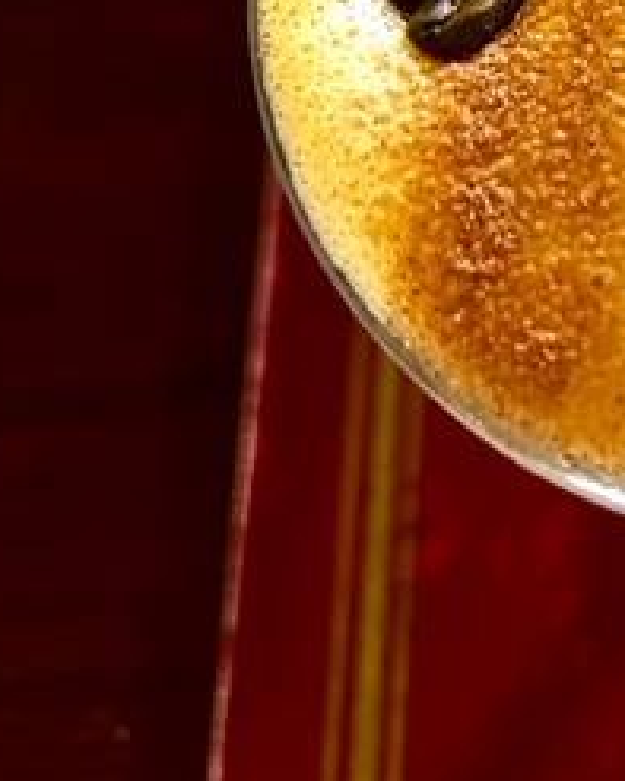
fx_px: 1525
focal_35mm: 66
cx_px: 714
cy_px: -121
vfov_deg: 26.1
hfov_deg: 21.7
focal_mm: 5.7
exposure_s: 1/33
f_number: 1.5
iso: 500
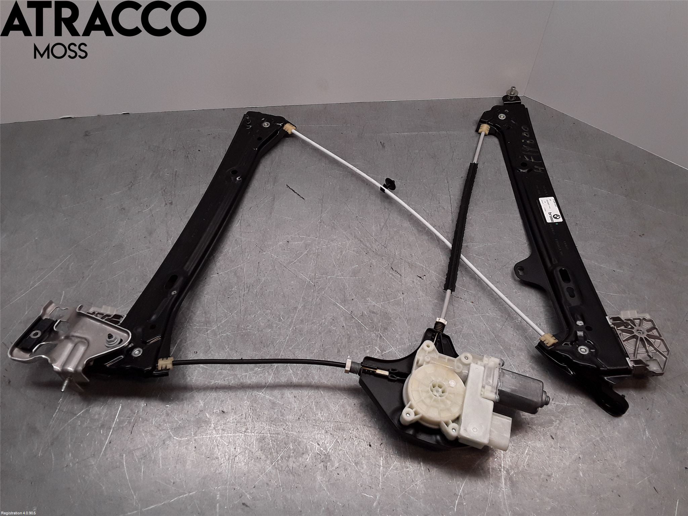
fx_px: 557
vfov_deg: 49.7
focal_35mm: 28
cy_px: 258
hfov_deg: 63.4
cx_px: 344
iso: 40
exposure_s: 1/135
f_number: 1.9
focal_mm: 2.91
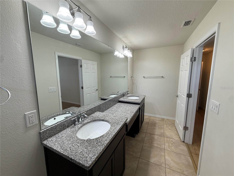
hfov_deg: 102.1
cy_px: 88
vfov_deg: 85.7
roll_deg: +0.9
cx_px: 117
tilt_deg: -8.1
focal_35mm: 14
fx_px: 95
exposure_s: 1/120
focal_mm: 2.22
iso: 64
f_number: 2.2
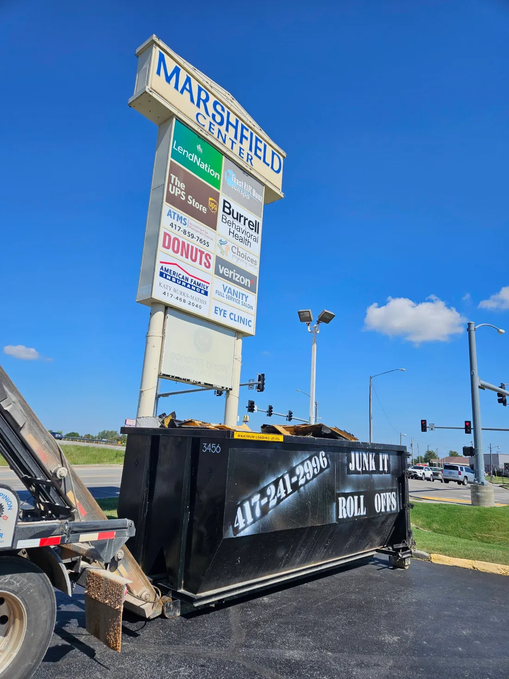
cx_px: 254
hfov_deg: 58.9
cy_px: 340
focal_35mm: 23
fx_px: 451
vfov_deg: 73.9
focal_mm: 5.4
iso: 25
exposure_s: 1/2882
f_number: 1.8
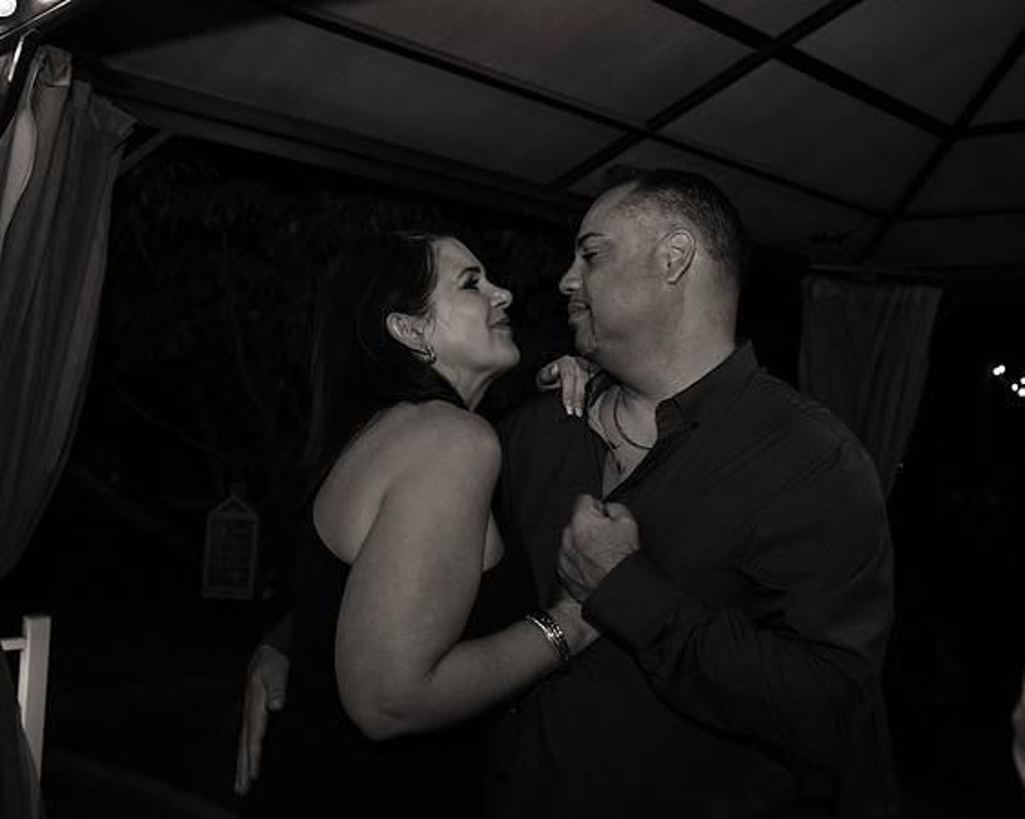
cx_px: 531
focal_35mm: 37
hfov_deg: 49.6
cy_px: 410
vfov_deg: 40.5
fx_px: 1110
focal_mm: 32.5
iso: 2000
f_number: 4
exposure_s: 1/125
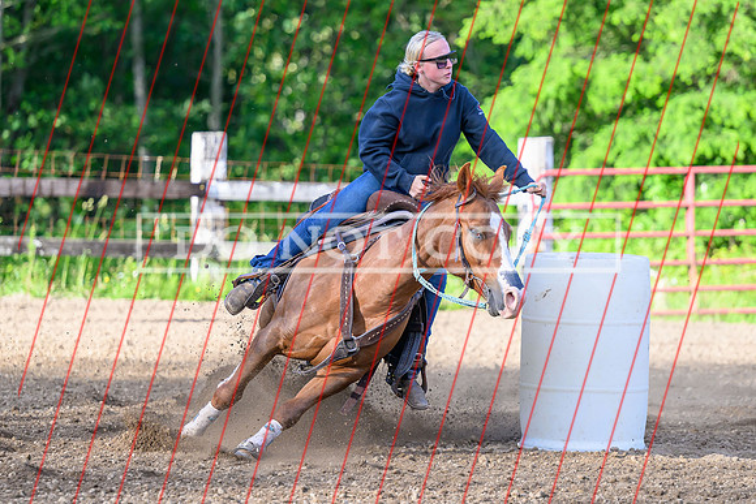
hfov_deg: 10.0
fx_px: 4322
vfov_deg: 6.7
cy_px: 234
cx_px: 415
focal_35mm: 206
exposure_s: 1/2500
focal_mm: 140
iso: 720
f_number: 2.8
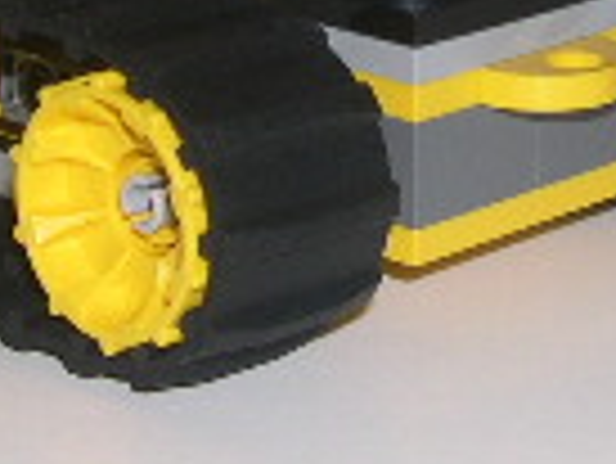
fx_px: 3153
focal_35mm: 177
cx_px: 517
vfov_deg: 8.3
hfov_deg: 11.1
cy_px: -162
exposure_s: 1/60
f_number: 7.6
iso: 100
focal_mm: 8
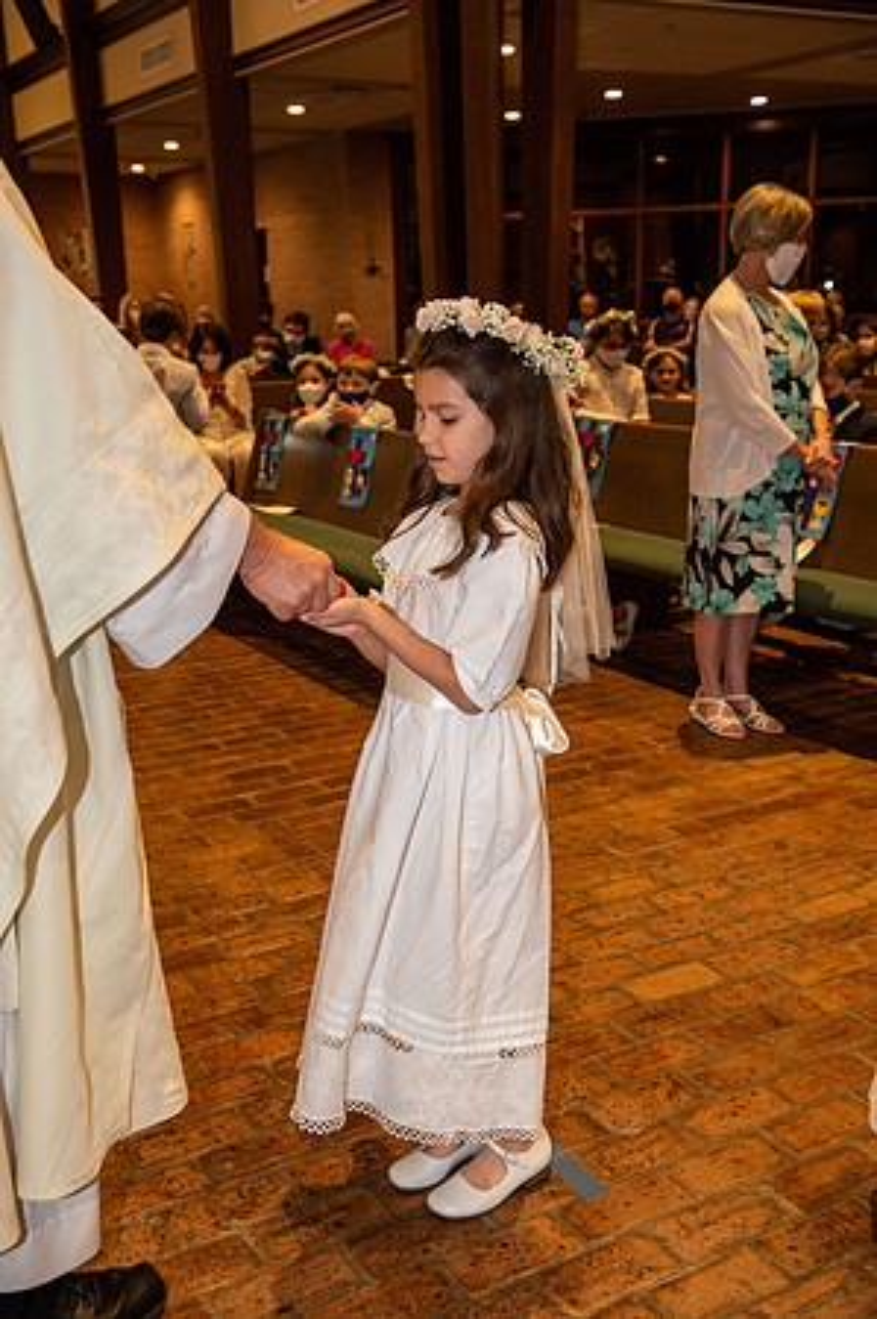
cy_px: 660
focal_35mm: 38
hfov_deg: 35.0
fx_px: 1392
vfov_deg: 50.7
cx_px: 438
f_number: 5
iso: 1600
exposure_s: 1/125
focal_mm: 38
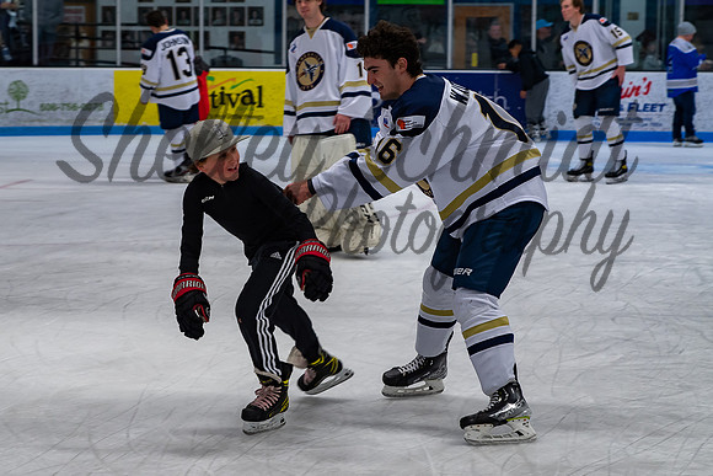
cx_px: 294
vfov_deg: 14.0
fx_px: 1942
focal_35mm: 98
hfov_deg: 20.8
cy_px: 231
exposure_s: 1/250
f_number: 4
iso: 400
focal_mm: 55
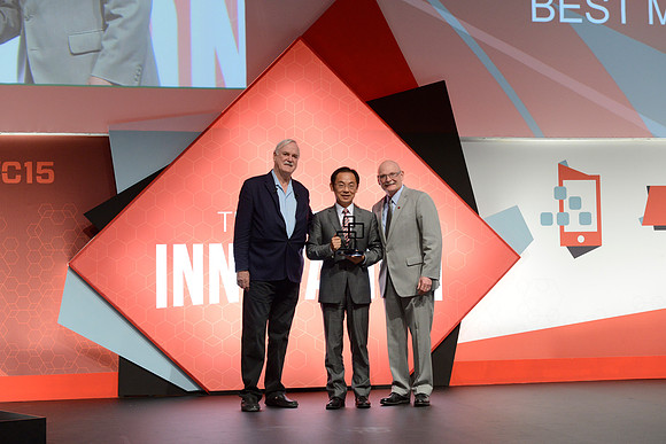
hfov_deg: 28.8
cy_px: 222
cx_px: 333
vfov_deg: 19.5
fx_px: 1295
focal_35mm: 70
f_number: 8
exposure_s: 1/100
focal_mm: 70
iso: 2500
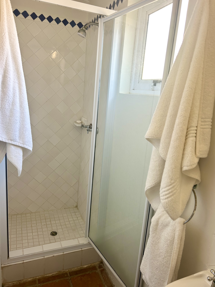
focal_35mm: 26
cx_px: 108
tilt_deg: -13.6
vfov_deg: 67.3
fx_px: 215
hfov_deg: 53.1
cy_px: 144
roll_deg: -5.2
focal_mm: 5.7
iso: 64
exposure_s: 1/50
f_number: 1.5
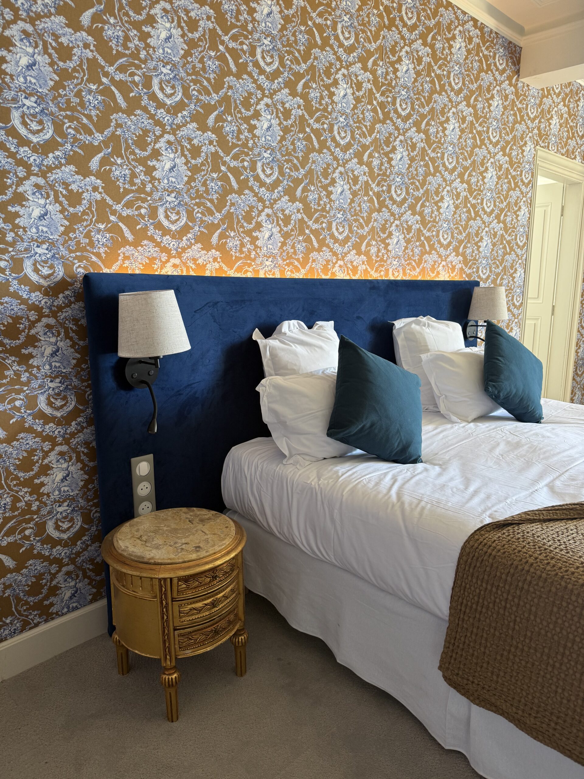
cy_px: 390
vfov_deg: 71.6
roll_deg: -0.8
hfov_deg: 56.8
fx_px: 540
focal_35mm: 24
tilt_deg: -10.6
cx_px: 292
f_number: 1.78
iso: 125
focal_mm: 6.76
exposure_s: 1/50
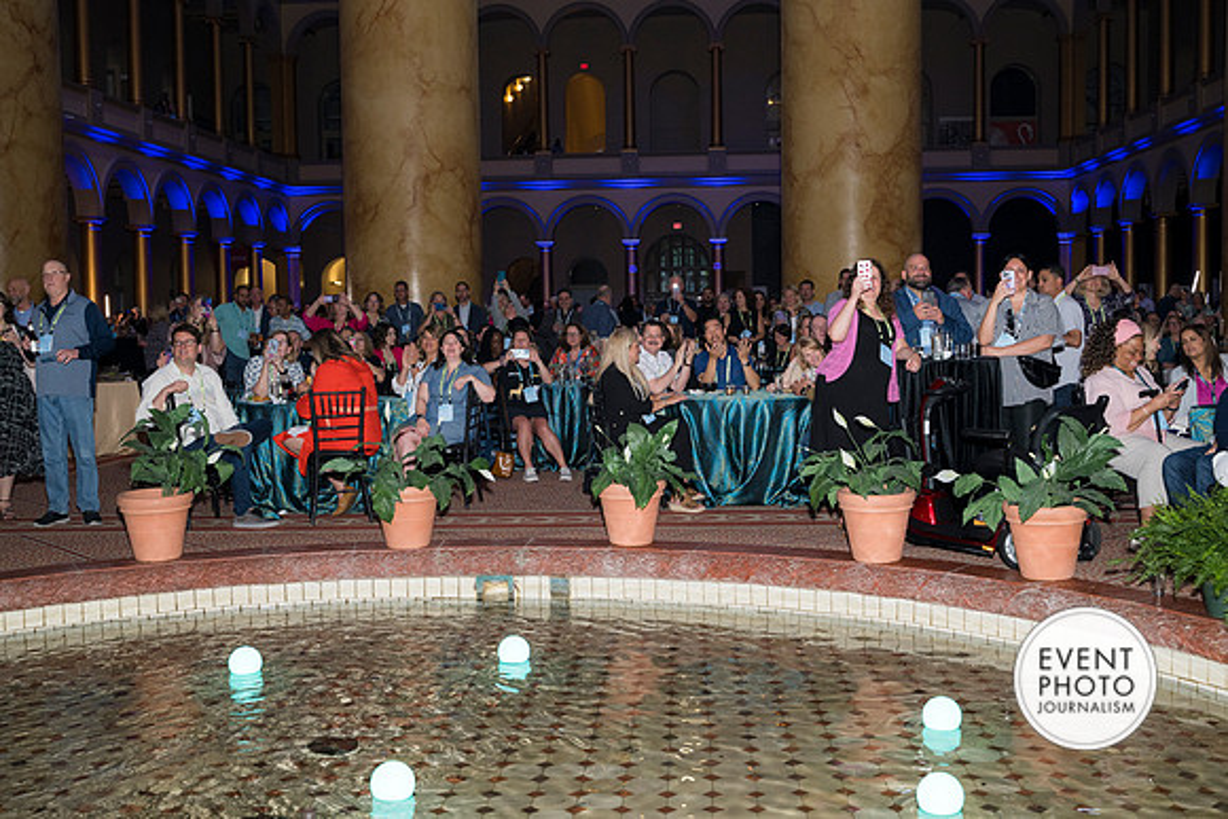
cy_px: 406
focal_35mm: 40
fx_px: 1366
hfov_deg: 48.4
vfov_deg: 33.4
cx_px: 641
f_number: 4
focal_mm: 37
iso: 800
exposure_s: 1/100
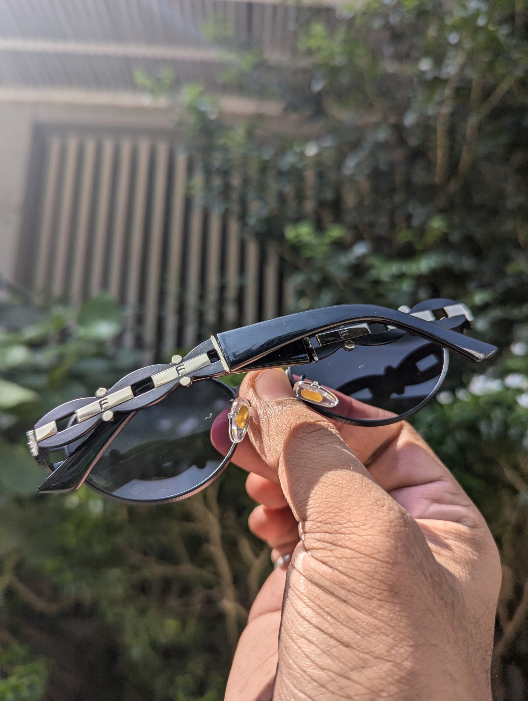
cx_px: 264
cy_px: 350
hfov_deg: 56.9
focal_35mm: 24
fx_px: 487
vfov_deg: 71.5
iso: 39
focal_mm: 6.81
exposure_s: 1/1770
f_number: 1.85
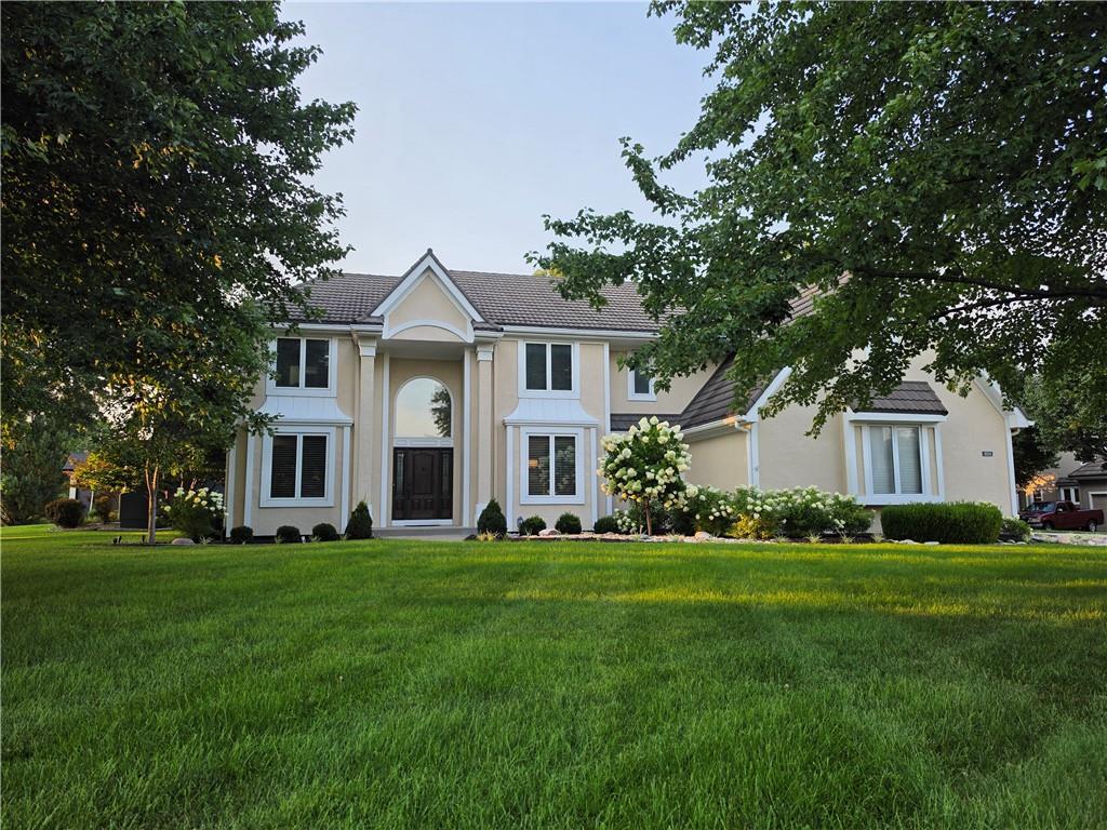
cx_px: 554
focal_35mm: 23
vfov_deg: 58.9
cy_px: 415
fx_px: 736
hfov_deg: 73.9
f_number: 1.4
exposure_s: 1/359
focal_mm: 6.5
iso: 20
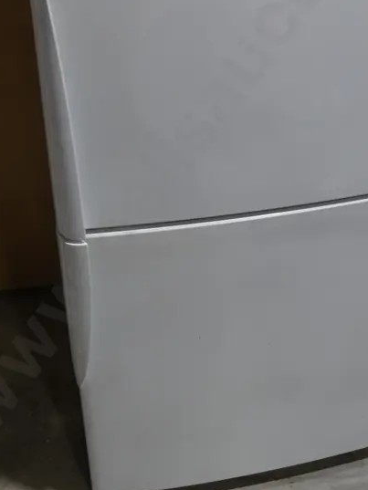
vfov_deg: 30.4
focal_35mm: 61
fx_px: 864
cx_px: 252
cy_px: 55
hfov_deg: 23.9
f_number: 3.6
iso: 200
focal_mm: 16
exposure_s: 1/100
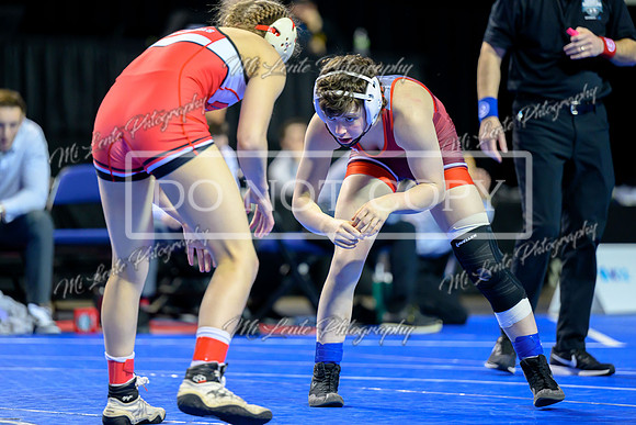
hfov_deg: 10.6
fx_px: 3442
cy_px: 190
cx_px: 316
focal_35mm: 195
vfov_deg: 7.1
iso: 2500
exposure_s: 1/800
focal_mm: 175
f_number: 2.8
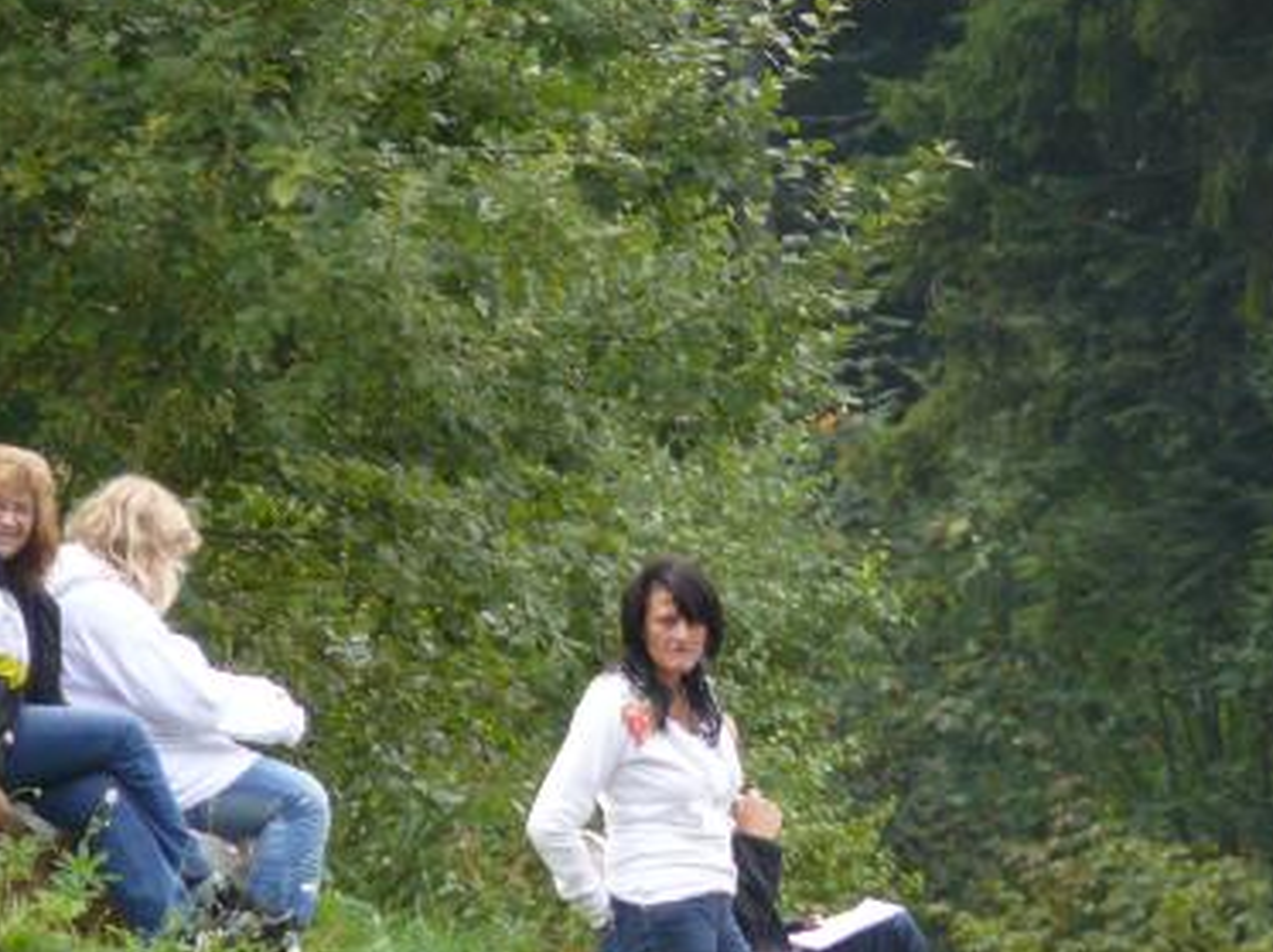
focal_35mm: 789
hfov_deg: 2.5
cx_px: 829
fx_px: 28987
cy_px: 793
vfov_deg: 1.9
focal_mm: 88.8
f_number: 3.7
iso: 160
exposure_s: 1/125
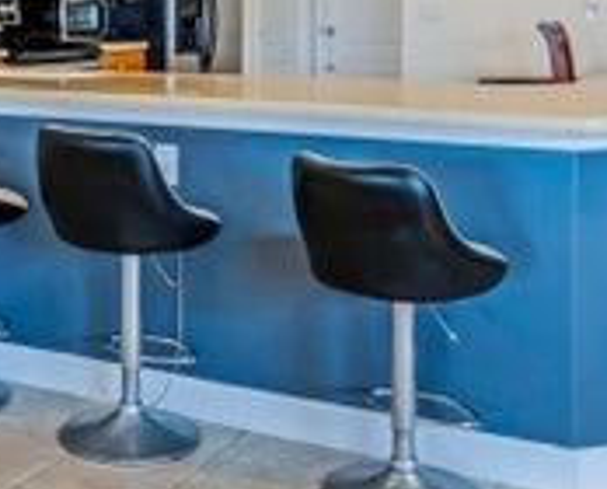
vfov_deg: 23.1
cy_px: 17
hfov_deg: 28.8
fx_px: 1151
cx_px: 112
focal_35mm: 64
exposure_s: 1/60
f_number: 9
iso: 250
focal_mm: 11
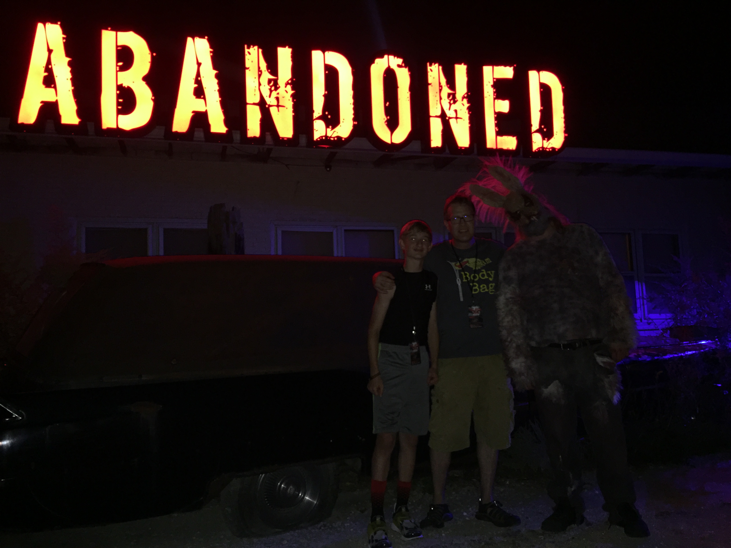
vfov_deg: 48.2
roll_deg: +2.3
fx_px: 612
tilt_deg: +6.4
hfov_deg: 61.7
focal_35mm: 29
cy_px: 274
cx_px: 366
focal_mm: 4.15
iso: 200
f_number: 2.2
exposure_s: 1/16
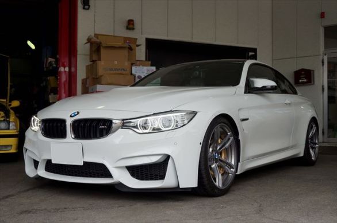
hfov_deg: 43.7
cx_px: 168
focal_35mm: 45
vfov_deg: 29.8
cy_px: 112
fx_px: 421
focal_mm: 30
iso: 200
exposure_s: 1/200
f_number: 6.3
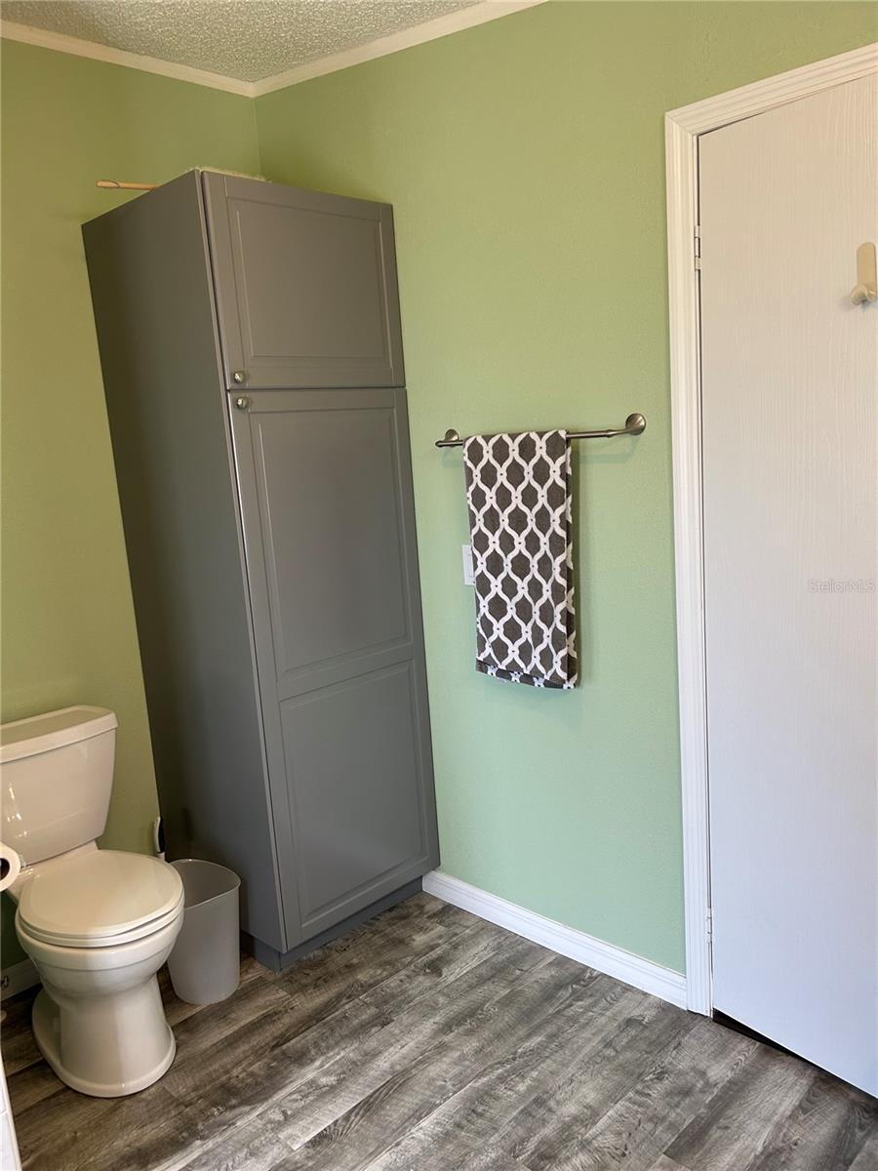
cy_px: 586
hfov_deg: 53.1
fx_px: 879
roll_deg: +4.4
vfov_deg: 67.3
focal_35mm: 26
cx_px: 439
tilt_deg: -9.7
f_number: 1.5
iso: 80
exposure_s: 1/120
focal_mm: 5.7
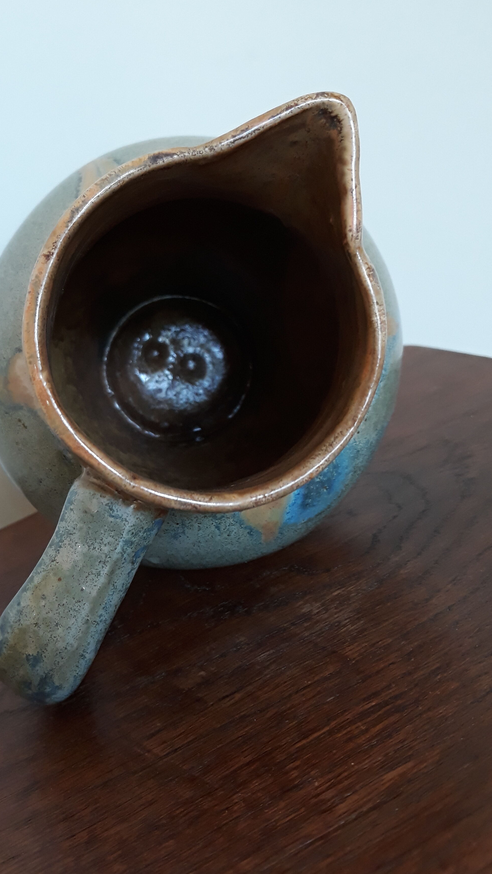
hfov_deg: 33.6
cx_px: 187
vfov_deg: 56.4
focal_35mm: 35
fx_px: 812
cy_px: 380
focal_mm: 3.71
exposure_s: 1/50
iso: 160
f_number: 1.7
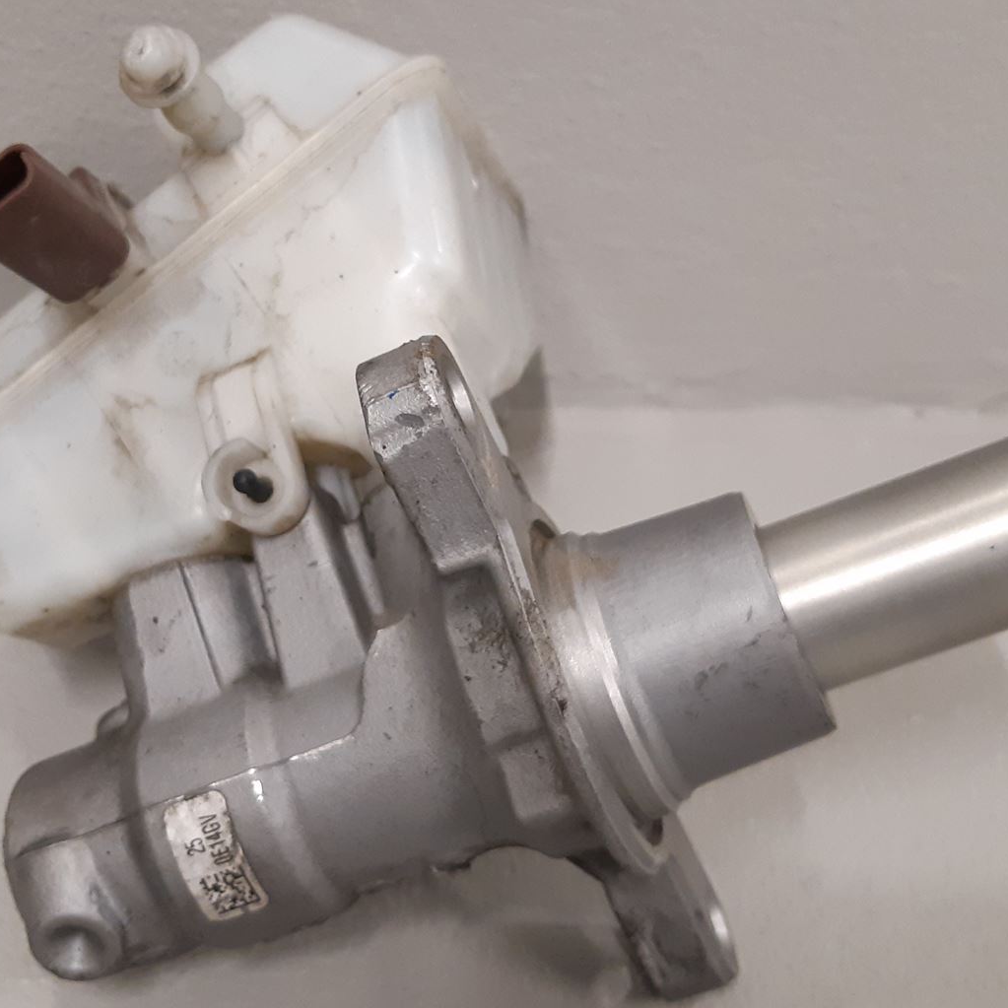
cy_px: 440
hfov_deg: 36.7
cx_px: 414
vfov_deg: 36.7
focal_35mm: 46
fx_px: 1515
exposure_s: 1/50
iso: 200
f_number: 1.7
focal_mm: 3.93
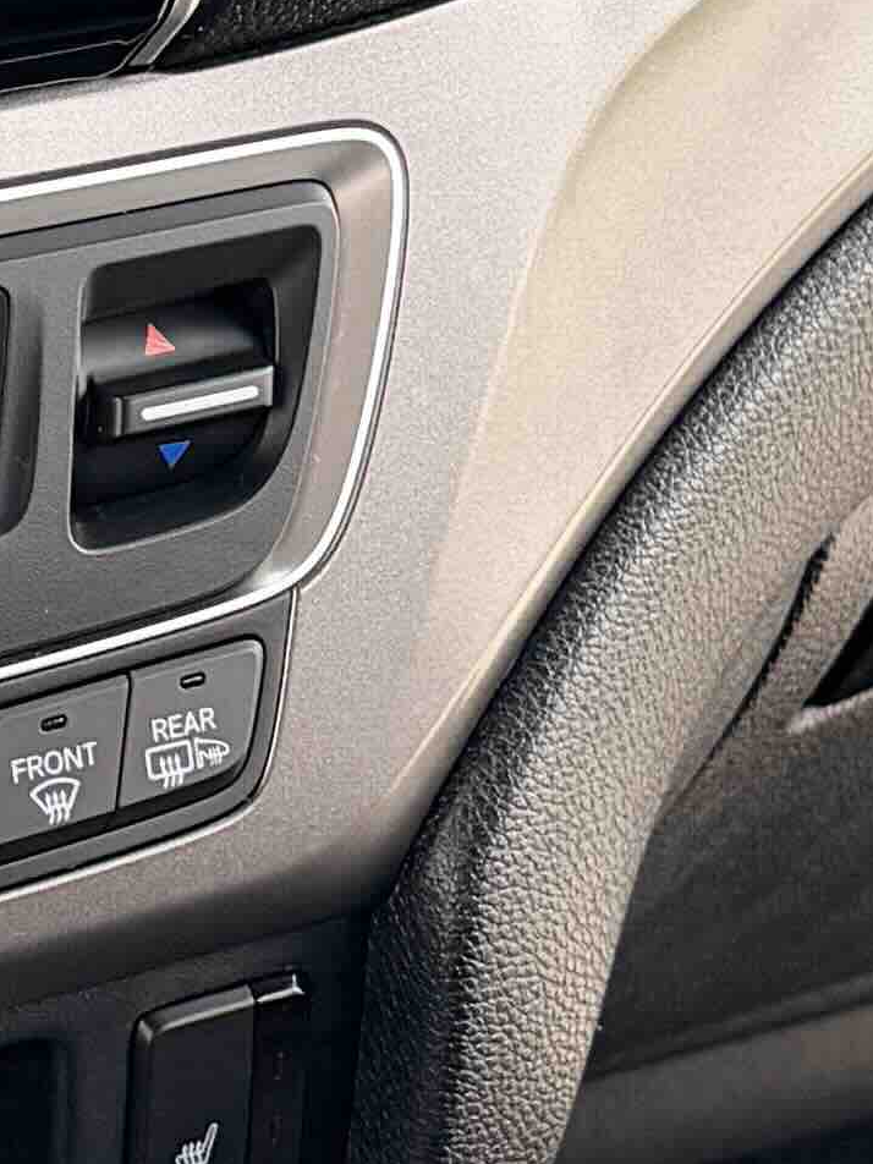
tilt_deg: -22.9
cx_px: 75
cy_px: 610
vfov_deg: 13.7
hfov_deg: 10.2
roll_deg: -1.9
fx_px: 4842
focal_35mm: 144
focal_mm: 6.76
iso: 250
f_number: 1.78
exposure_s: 1/60
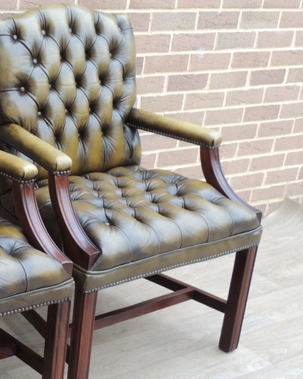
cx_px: -53
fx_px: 695
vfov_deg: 30.3
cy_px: 251
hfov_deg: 22.8
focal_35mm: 62
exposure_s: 1/50
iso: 125
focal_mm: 5.8
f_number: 3.2
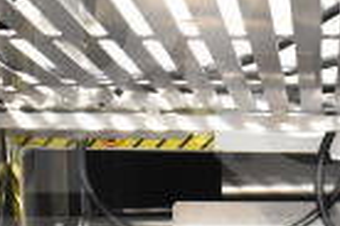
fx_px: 1256
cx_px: 244
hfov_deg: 15.4
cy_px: 139
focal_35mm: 133
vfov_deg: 10.3
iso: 1600
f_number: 3.8
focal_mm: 20
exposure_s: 1/40
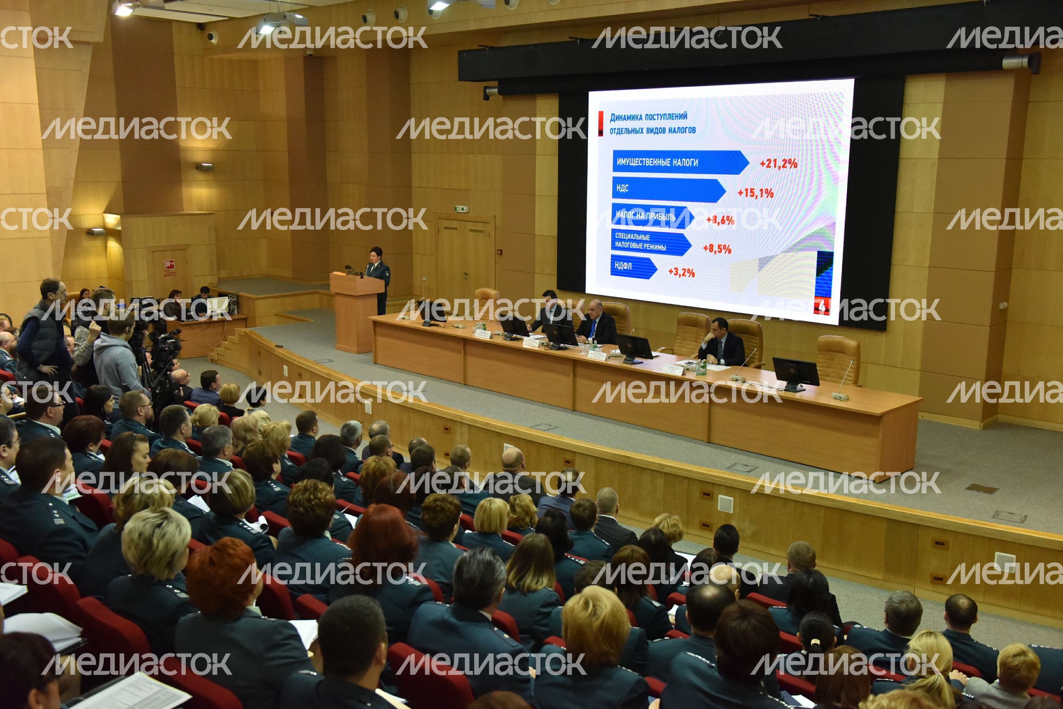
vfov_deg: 36.9
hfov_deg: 53.1
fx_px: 1063
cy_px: 354
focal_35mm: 36
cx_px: 532
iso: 4000
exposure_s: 1/500
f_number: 4.5
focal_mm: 36
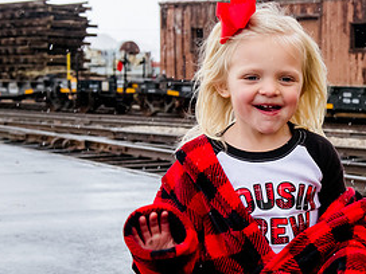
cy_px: 140
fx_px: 962
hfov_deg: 21.0
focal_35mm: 91
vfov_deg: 16.2
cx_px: 341
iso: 1250
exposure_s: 1/320
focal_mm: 40
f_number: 7.1
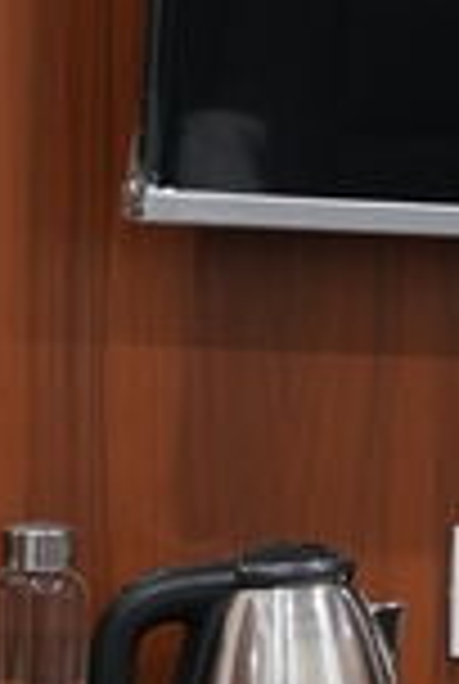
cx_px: 495
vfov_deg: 10.5
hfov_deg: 7.0
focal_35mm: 195
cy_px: 423
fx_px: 3712
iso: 640
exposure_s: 1/100
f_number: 1.8
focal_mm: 35
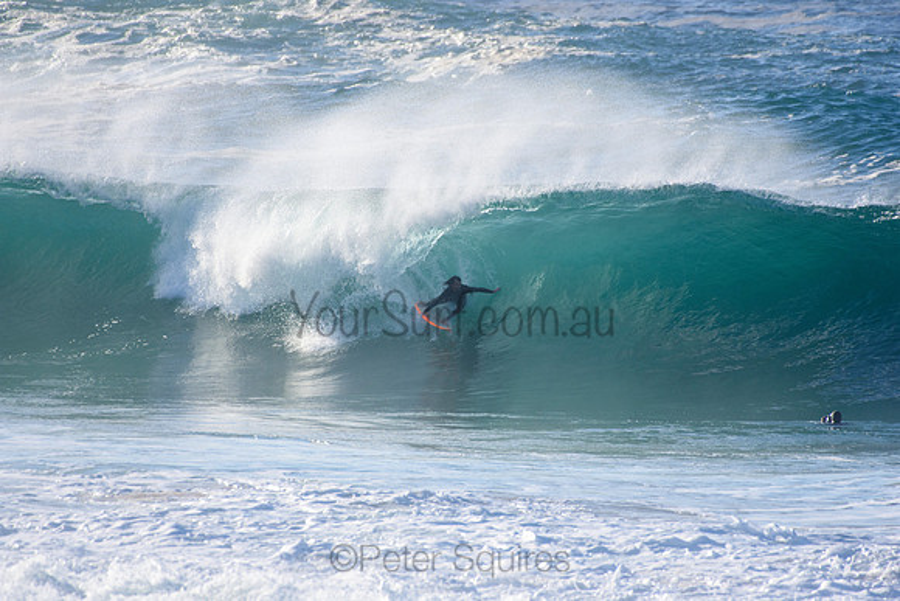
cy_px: 300
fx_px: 18754
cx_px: 450
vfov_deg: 1.8
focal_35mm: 750
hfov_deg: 2.7
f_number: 5.6
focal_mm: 500
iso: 360
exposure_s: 1/2000
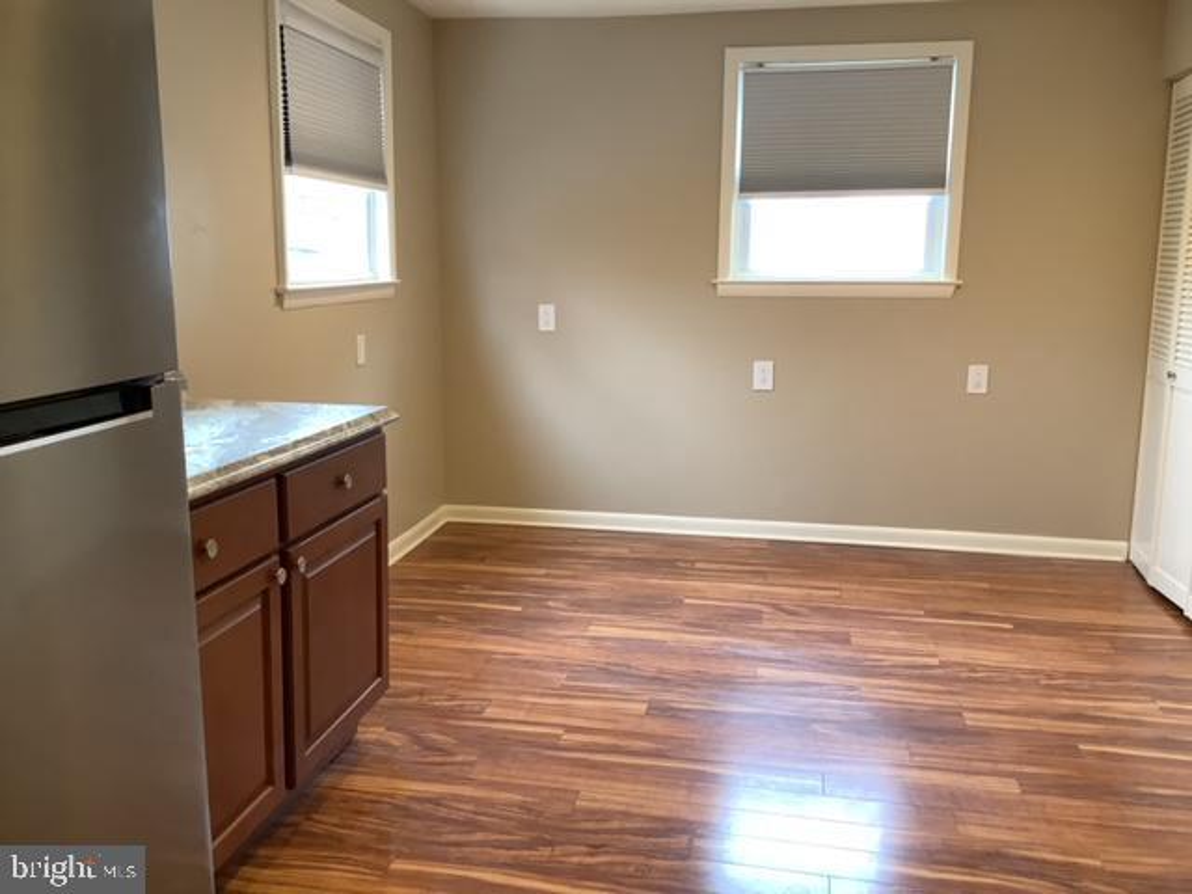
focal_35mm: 31
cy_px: 447
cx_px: 596
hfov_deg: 58.4
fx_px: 1067
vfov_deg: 45.4
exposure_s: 1/60
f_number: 2.4
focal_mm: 3.3
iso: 160
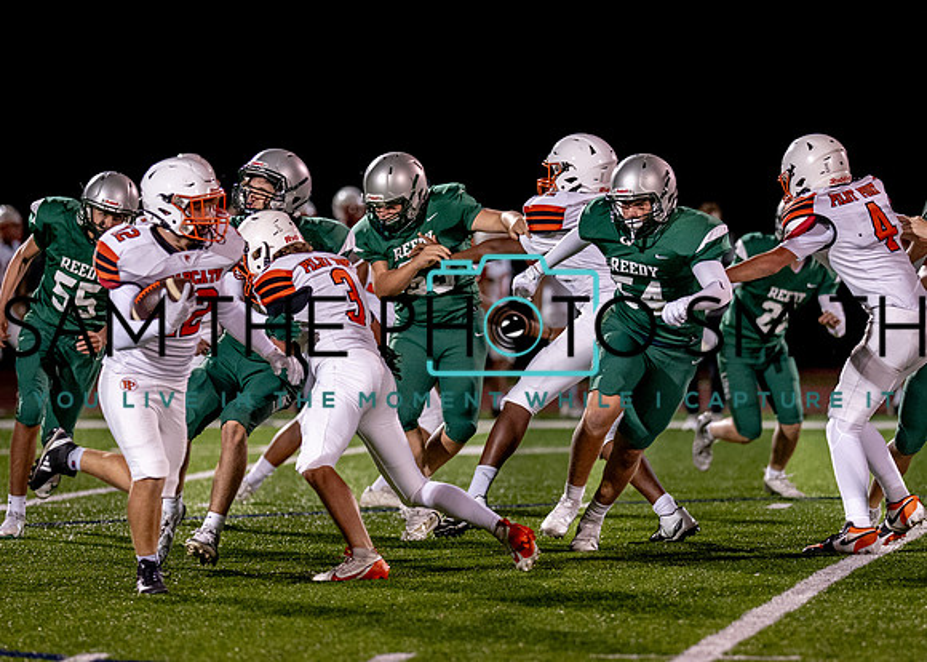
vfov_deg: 5.2
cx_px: 573
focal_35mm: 274
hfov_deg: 7.3
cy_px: 331
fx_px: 7219
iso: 1600
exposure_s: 1/1250
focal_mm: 135
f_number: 1.8
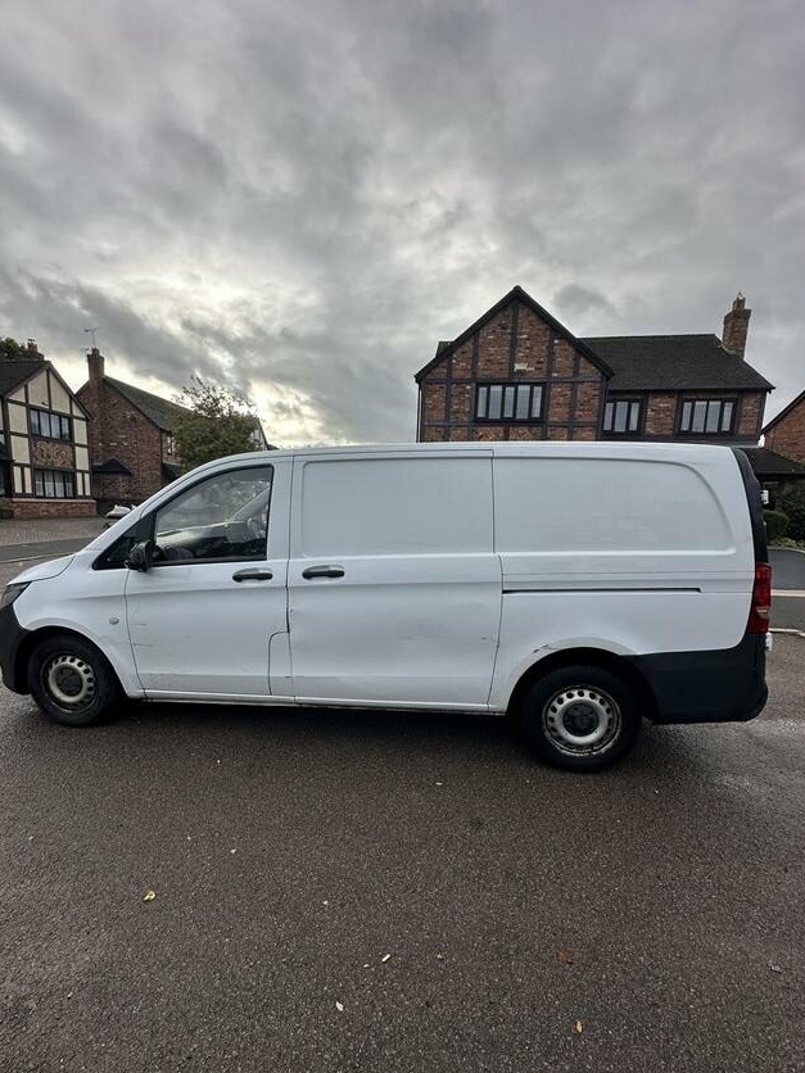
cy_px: 572
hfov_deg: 81.7
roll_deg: -2.4
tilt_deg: -7.2
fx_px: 465
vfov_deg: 98.0
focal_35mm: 15
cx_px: 386
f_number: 2.2
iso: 40
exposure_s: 1/924
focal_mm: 2.22
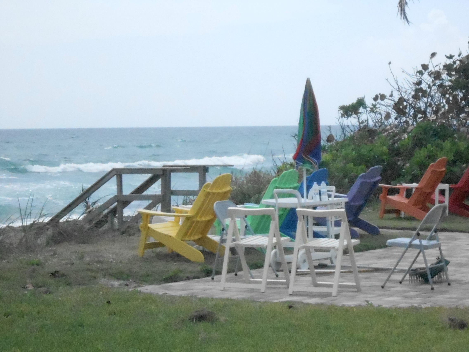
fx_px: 1612
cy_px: 176
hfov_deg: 16.6
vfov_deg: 12.5
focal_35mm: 119
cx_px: 234
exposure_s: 1/2000
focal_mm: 21.2
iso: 3200
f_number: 17.3
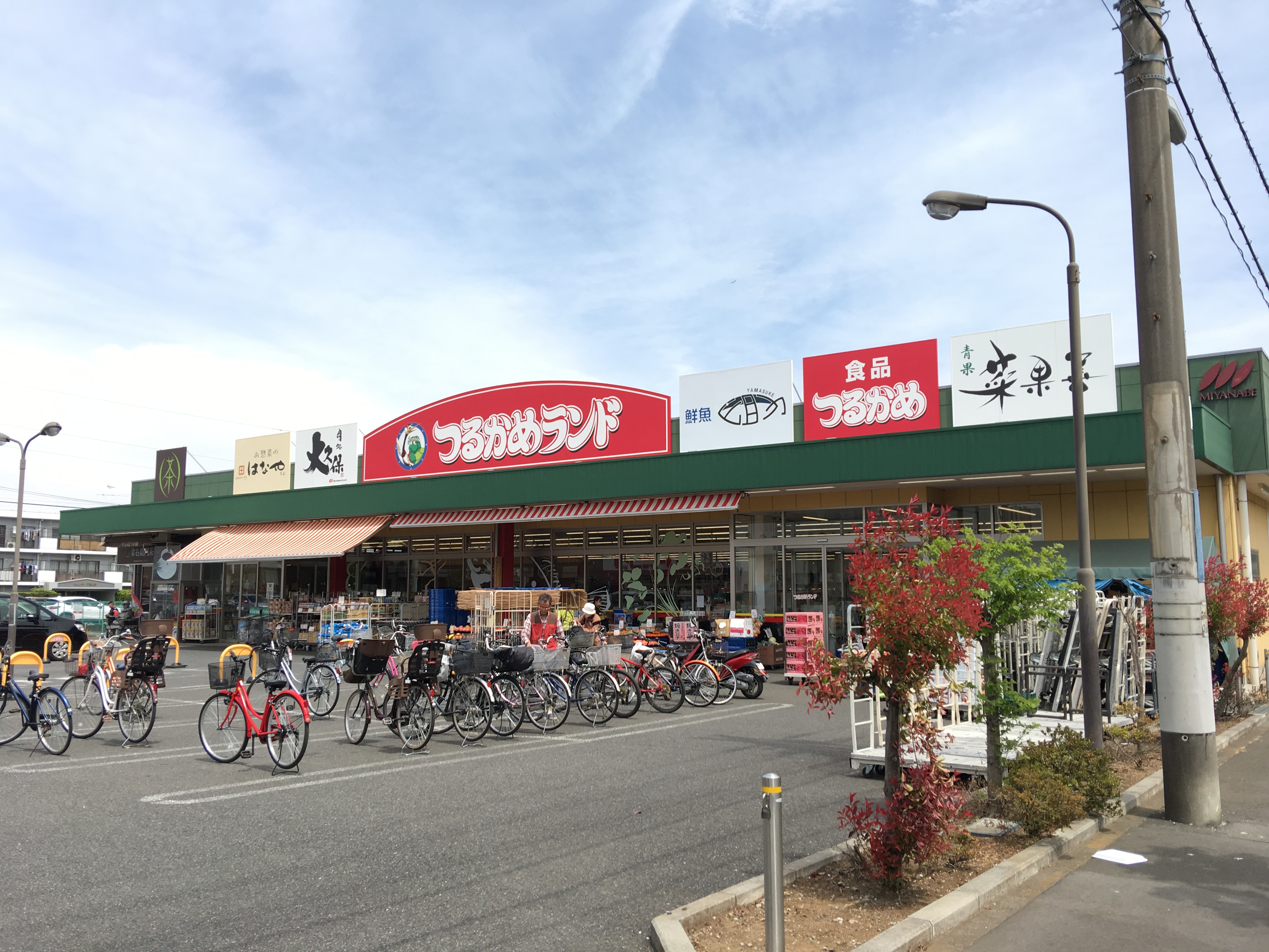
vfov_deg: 48.2
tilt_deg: +7.3
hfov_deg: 61.7
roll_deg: -0.6
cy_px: 476
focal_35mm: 29
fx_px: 1063
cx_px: 634
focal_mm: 4.15
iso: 25
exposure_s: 1/874
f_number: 2.2
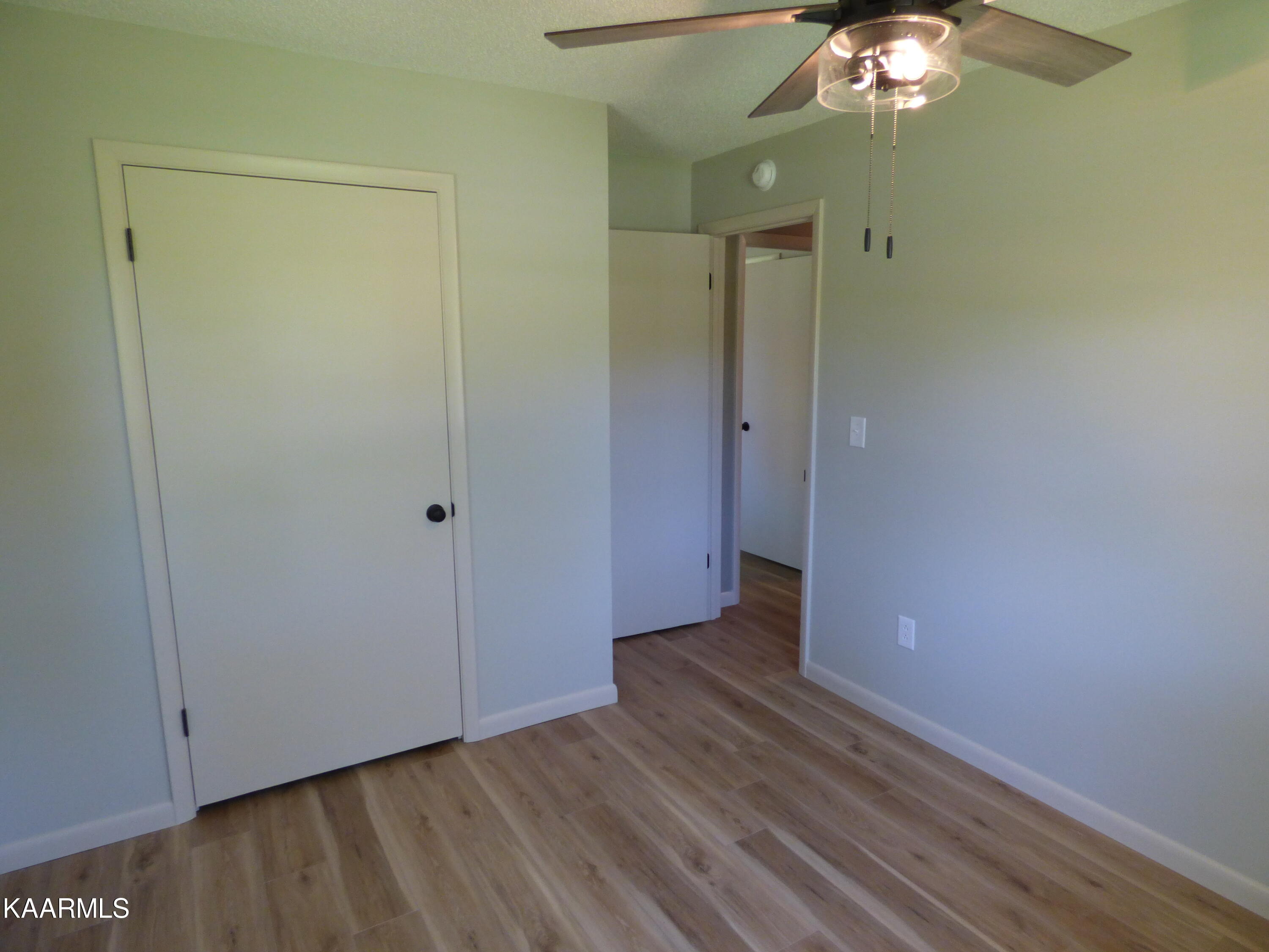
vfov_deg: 66.0
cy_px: 476
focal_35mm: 20
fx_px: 733
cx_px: 634
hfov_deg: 81.7
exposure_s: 1/60
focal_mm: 3.58
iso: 320
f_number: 2.8
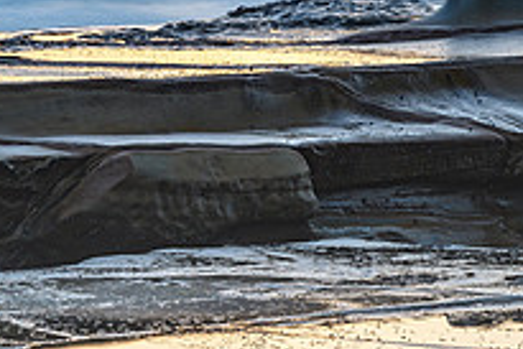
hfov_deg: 6.0
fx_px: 4986
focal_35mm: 343
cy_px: -65
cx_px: 293
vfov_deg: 4.0
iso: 50
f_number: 9
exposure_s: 3
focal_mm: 80
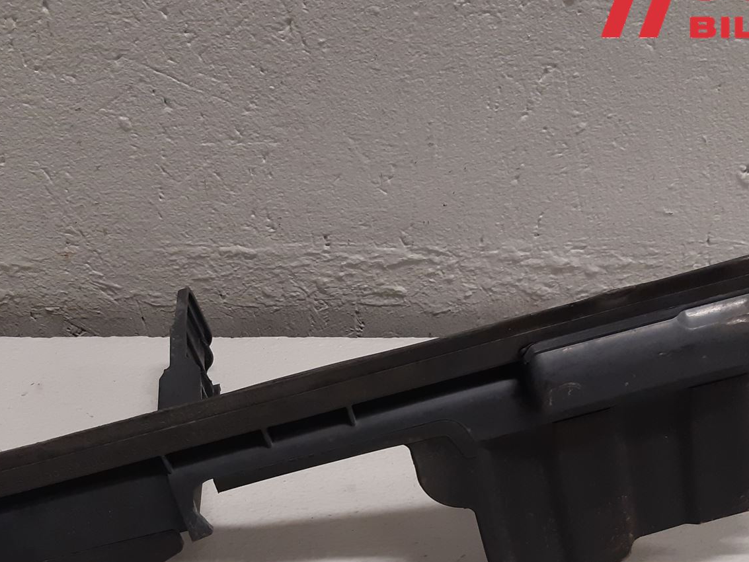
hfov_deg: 40.4
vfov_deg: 30.3
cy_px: 434
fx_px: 1017
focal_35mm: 47
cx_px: 330
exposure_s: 1/50
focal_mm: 3.93
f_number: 1.7
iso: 160
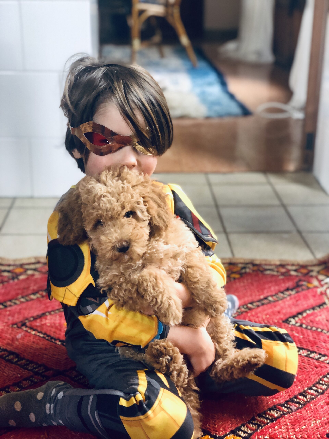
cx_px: 164
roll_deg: -1.0
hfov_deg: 28.0
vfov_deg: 36.8
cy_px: 220
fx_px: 659
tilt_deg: -21.1
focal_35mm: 52
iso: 100
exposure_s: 1/60
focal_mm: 6
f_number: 2.4
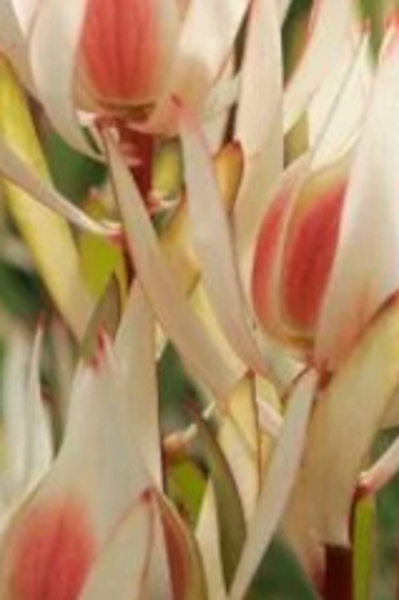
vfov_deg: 5.0
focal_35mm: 410
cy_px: 252
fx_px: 6825
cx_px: 211
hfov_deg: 3.3
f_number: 5.6
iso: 400
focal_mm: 145
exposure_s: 1/3200
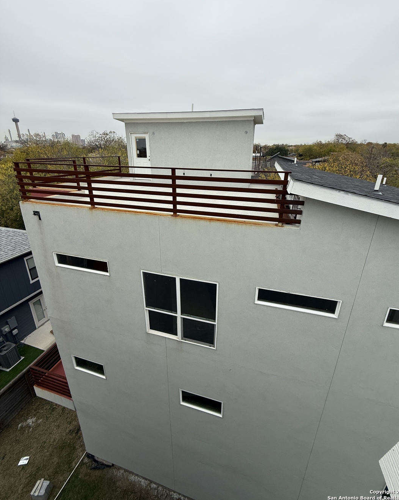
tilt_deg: -19.3
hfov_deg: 84.0
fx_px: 221
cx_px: 205
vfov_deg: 96.5
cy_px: 227
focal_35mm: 15
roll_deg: -2.7
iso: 50
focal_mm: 2.22
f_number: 2.2
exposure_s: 1/686
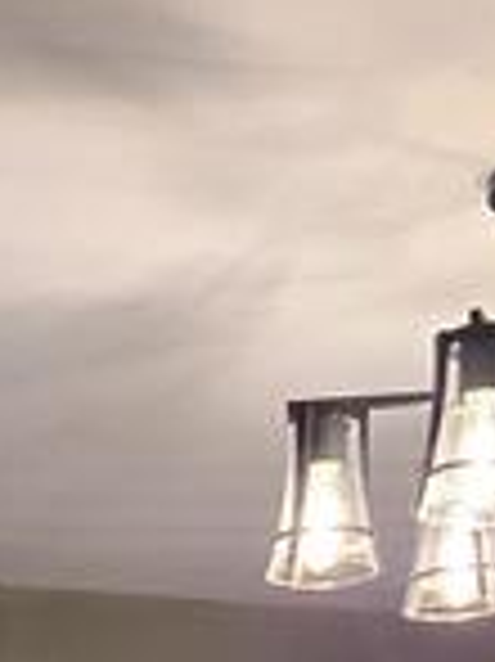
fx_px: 2291
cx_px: 50
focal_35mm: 120
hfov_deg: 12.2
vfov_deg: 13.0
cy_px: 1536
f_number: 1.8
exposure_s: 1/120
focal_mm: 5.4
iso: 250
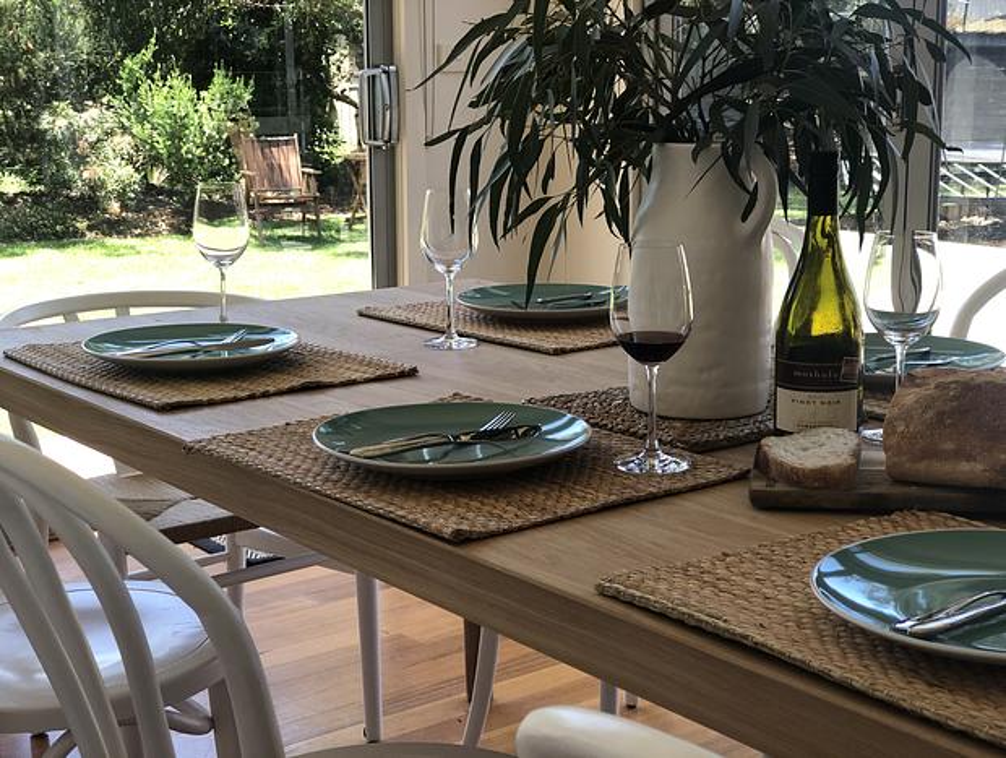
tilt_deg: -11.8
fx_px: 1659
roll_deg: +0.9
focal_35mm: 57
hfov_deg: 33.7
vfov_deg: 25.7
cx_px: 503
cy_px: 379
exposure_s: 1/50
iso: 25
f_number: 2.8
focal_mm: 6.6
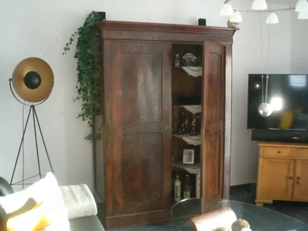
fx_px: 338
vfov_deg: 37.7
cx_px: 154
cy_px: 116
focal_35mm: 38
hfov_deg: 49.0
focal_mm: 6.3
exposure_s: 1/25
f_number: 3.1
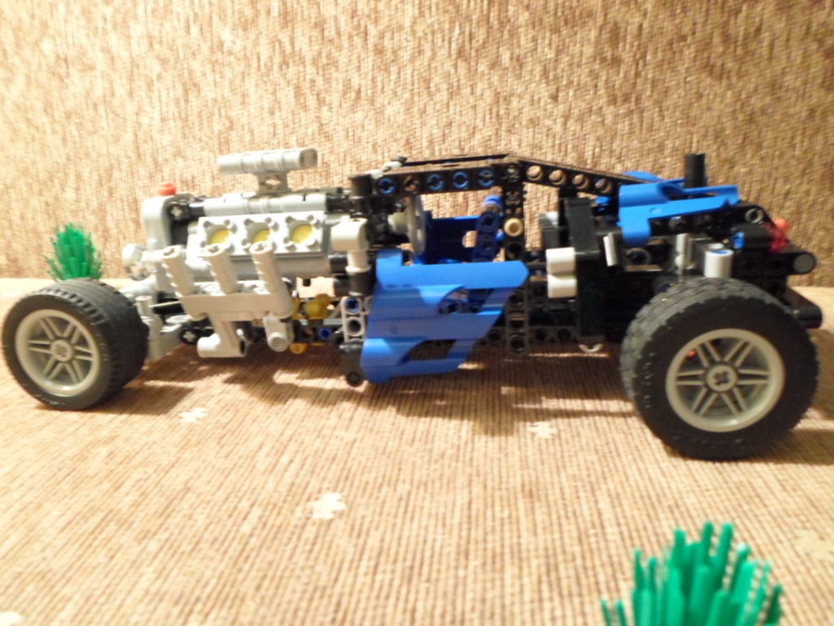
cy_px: 313
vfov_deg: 54.9
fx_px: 602
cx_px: 417
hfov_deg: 69.4
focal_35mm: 25
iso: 400
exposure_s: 1/4
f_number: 2.5
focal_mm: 4.5
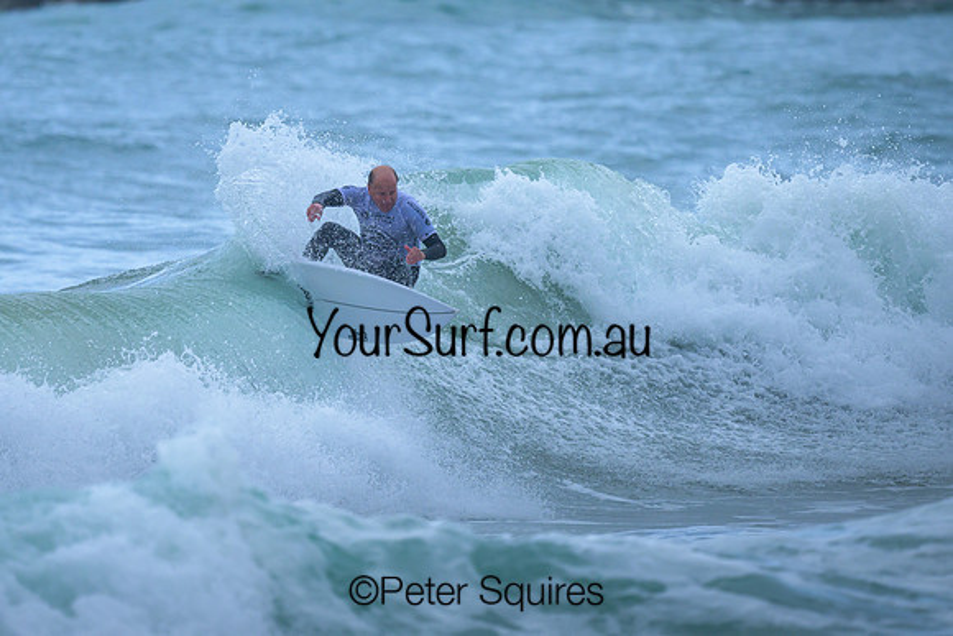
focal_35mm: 1100
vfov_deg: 1.3
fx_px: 29120
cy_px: 199
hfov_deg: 1.9
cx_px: 299
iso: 450
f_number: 6.3
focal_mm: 800
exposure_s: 1/2000
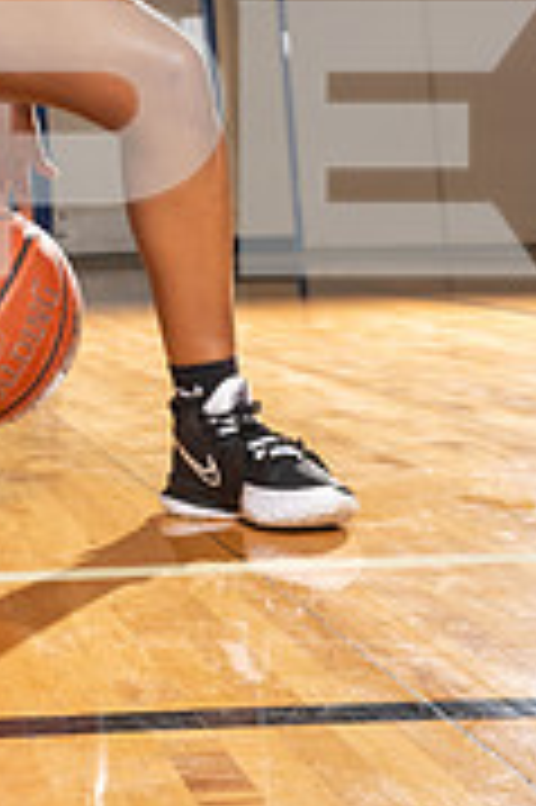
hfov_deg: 14.2
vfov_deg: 20.4
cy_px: -176
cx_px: -117
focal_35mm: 93
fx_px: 2081
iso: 640
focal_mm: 37
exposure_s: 1/250
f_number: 5.6
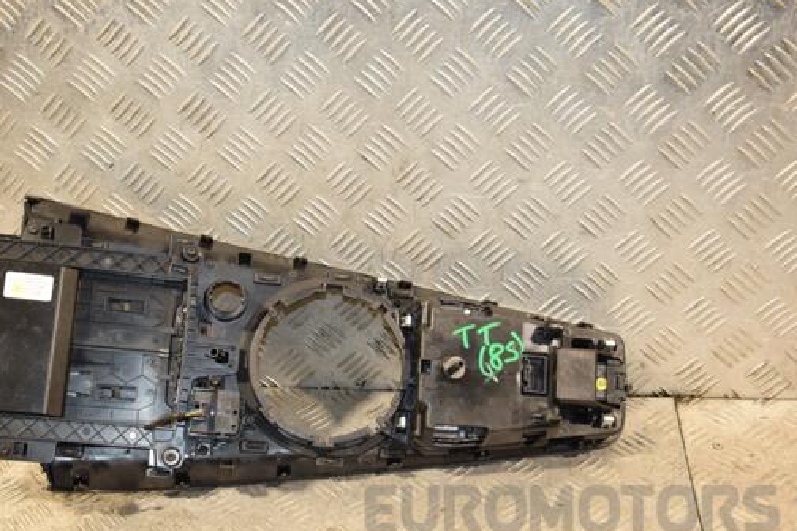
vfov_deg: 27.0
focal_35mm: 50
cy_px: 299
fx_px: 1107
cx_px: 335
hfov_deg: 39.5
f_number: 5
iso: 800
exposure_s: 1/160
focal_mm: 28
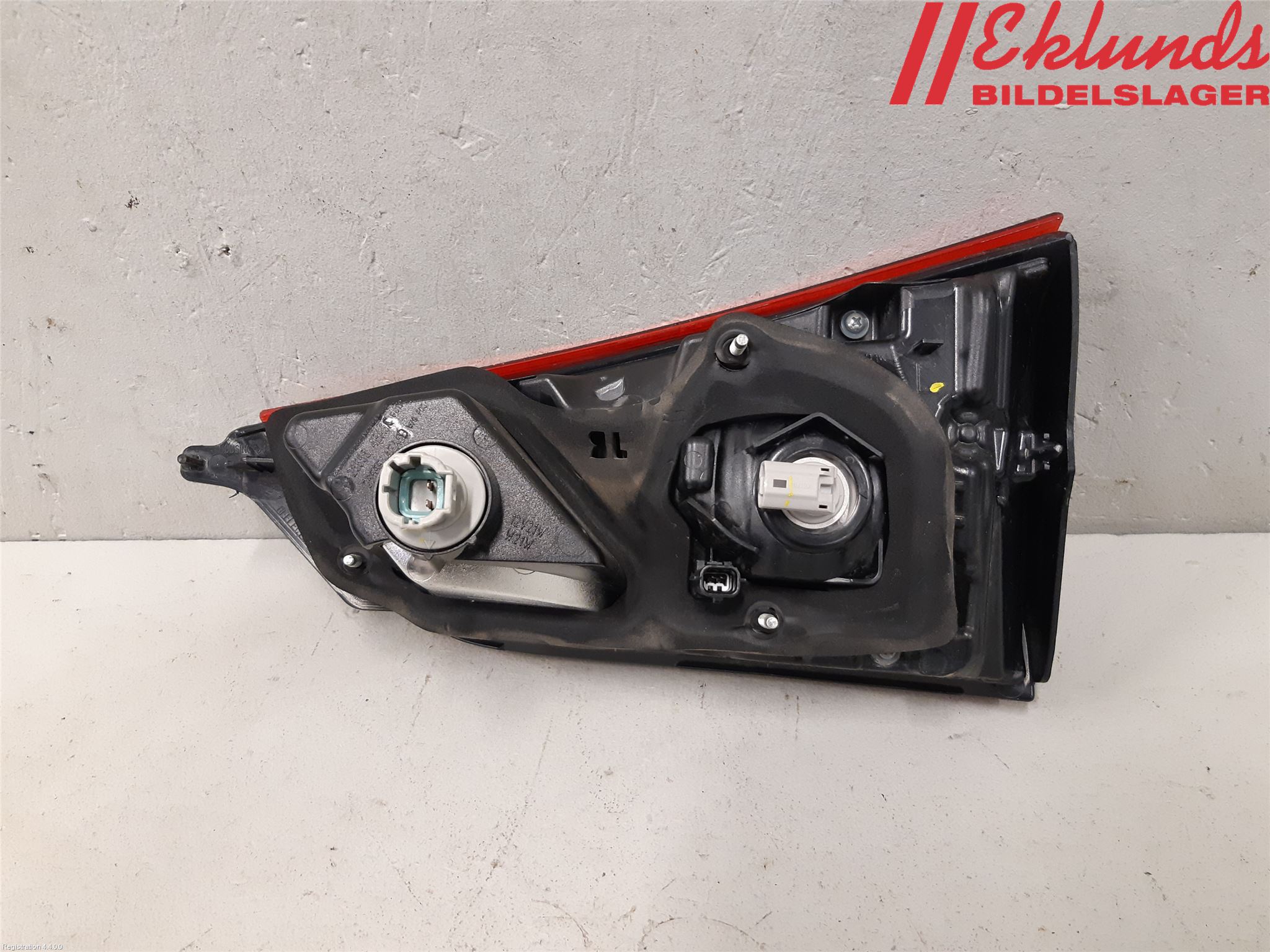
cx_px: 635
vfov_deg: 53.1
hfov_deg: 67.3
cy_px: 476
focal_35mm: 26
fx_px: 954
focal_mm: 3.93
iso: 250
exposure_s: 1/50
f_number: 1.7
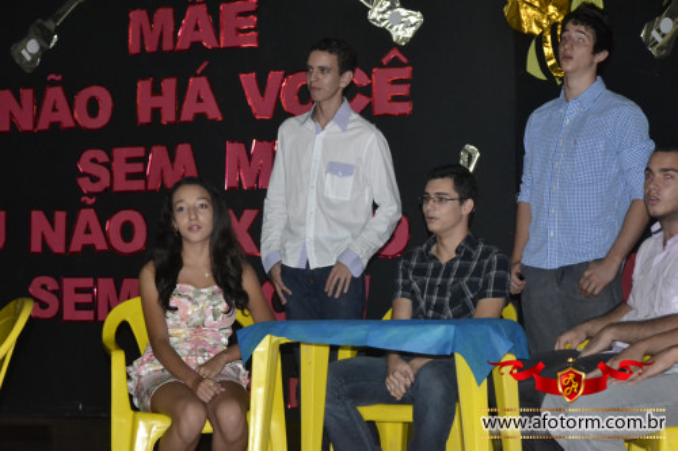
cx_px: 339
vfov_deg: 13.8
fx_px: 1864
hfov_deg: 20.6
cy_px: 226
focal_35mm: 99
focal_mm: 66
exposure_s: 1/60
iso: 3200
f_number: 5.3
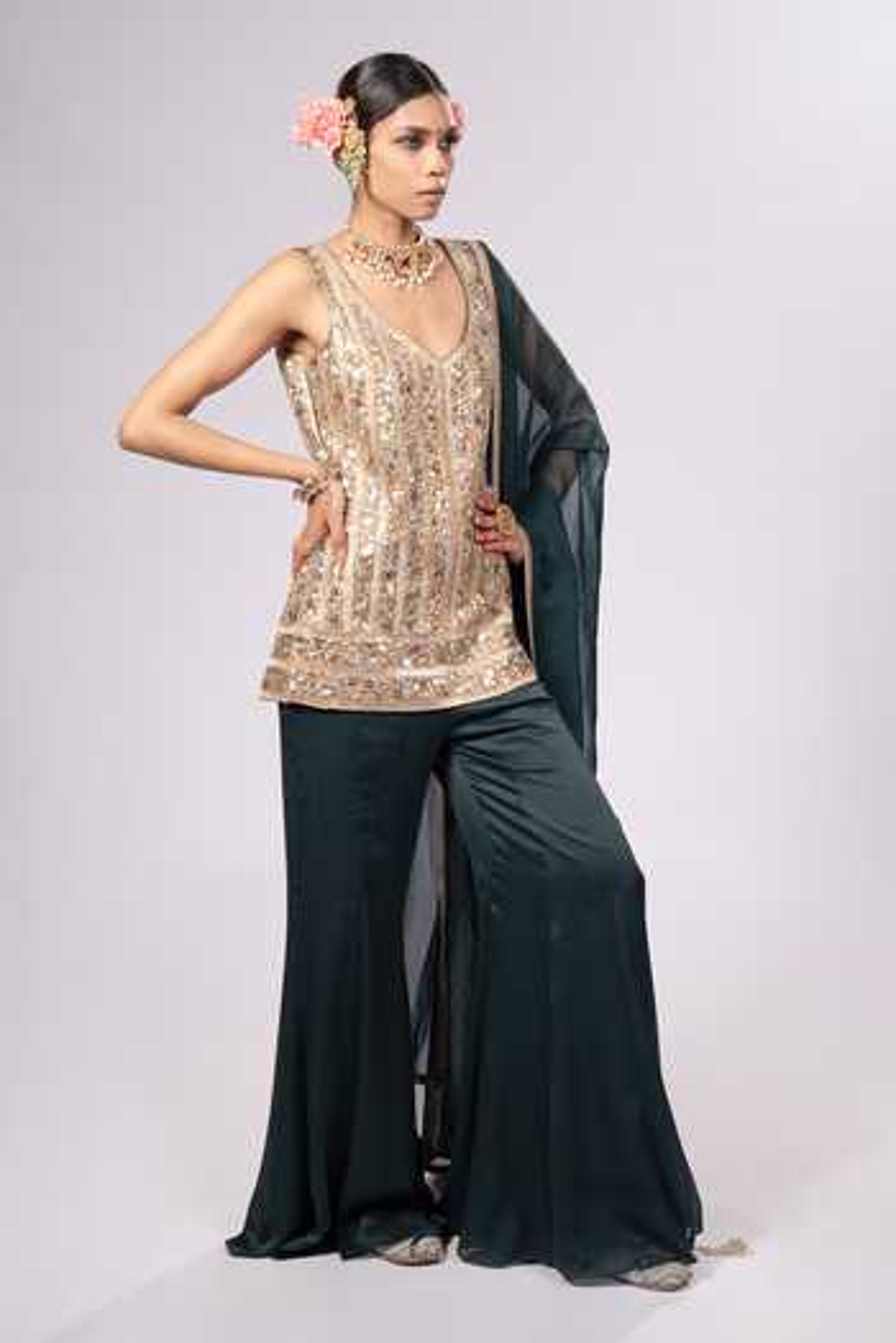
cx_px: 448
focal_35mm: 67
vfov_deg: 30.1
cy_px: 672
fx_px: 2501
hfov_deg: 20.3
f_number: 7.1
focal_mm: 45
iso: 200
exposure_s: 1/160
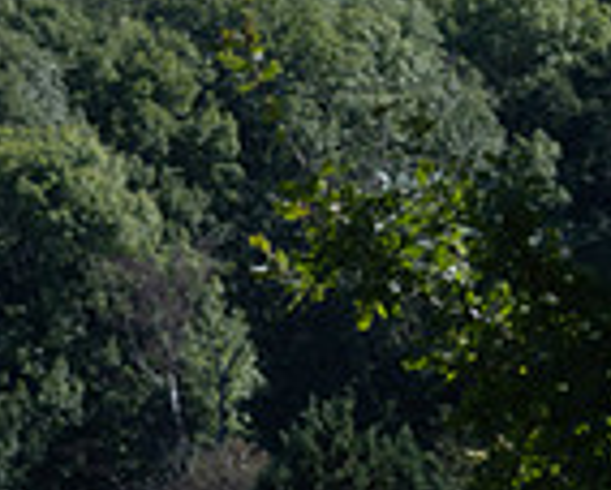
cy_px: 716
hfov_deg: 4.0
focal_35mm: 478
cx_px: -374
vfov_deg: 3.2
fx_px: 8656
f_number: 4.5
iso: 200
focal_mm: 125
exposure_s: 1/1600
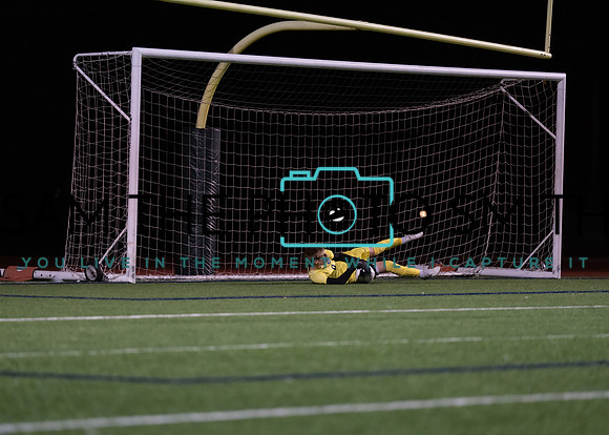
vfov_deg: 6.9
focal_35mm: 210
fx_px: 3624
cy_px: 218
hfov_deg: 9.6
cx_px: 304
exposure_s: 1/1000
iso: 2500
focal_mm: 200
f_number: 2.8
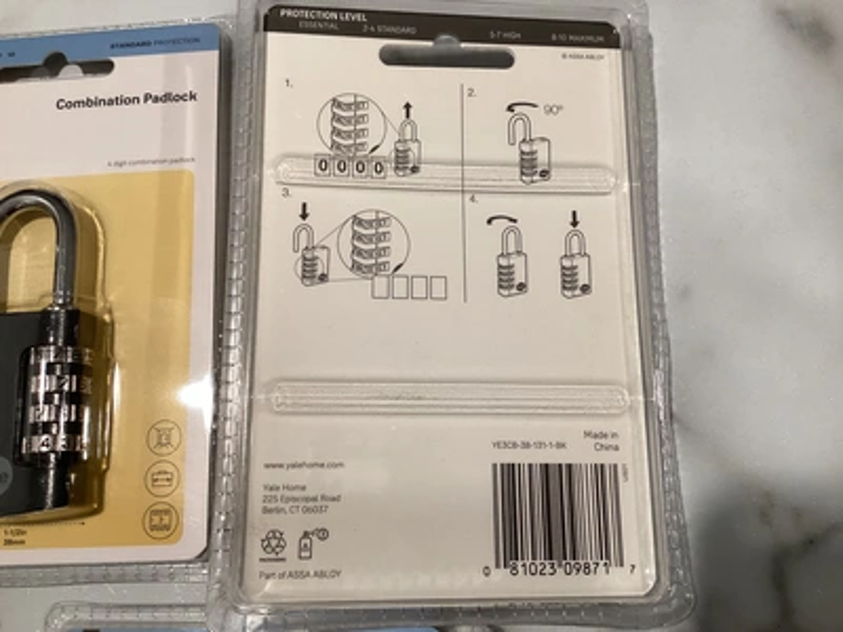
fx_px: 755
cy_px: 316
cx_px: 422
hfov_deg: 58.4
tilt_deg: -76.2
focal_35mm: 31
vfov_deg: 45.4
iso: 100
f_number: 2.4
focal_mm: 3.3
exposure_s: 1/60
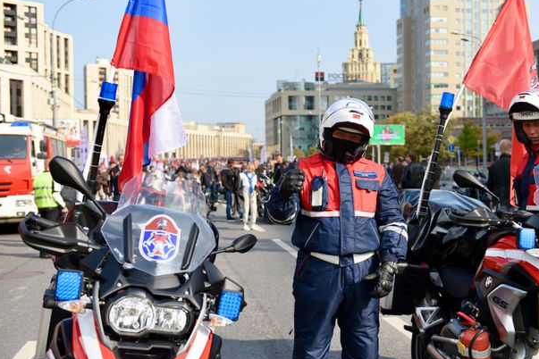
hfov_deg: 44.4
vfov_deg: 30.5
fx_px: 659
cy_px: 155
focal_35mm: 44
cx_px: 308
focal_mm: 38
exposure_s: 1/4000
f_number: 4
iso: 560
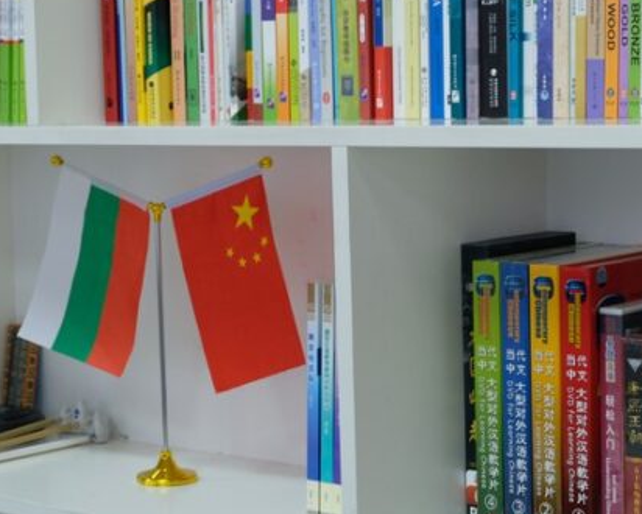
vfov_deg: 15.0
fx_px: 1958
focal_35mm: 103
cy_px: 264
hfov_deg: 18.6
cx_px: 213
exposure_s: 1/20
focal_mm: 43.4
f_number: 5.6
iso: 800
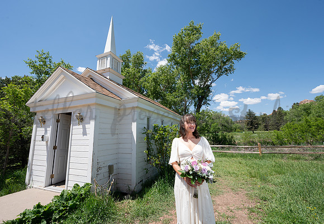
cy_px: 114
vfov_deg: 79.9
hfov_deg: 100.9
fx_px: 134
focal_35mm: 15
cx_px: 165
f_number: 10
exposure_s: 1/200
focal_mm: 14
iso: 160
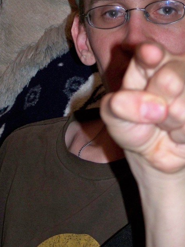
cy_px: 91
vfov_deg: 11.6
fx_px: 1219
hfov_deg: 8.7
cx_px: 86
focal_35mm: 171
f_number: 3.2
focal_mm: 21.1
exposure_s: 1/30
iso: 200
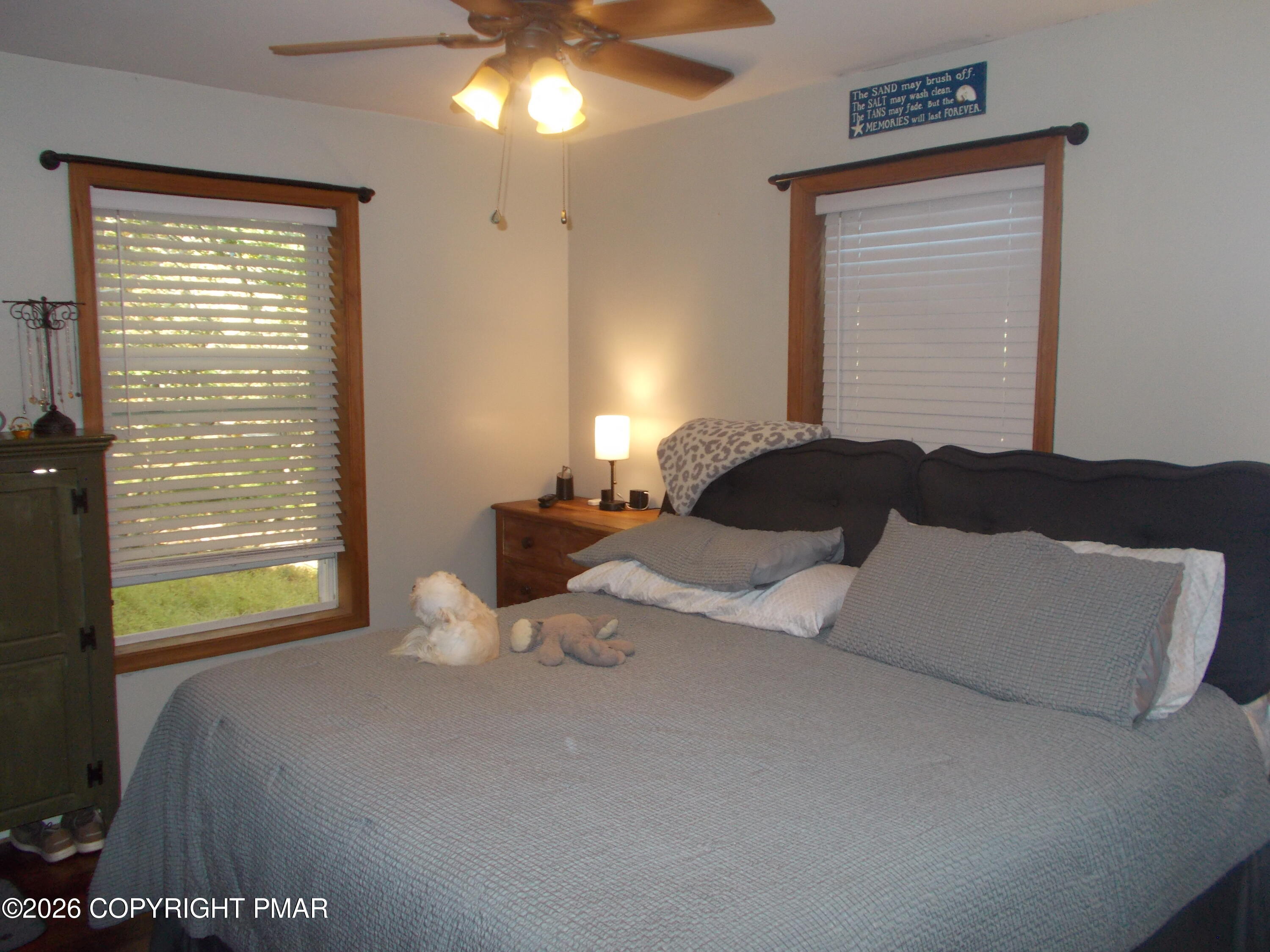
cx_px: 635
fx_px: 1101
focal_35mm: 30
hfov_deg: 60.0
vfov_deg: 46.8
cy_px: 476
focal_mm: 5.3
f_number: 3.4
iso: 200
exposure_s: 1/25
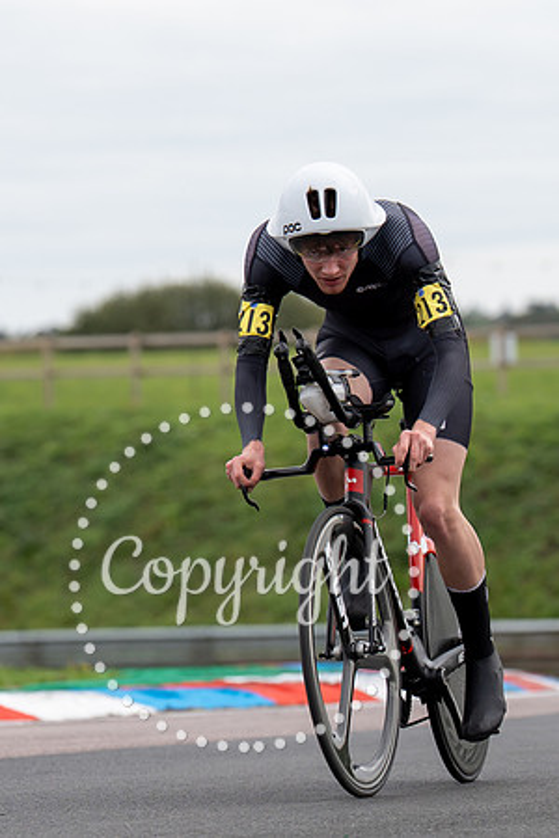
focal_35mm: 362
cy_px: 545
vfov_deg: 5.7
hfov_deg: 3.8
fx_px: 8442
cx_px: 364
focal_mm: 130
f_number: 3.5
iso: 125
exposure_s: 1/1000
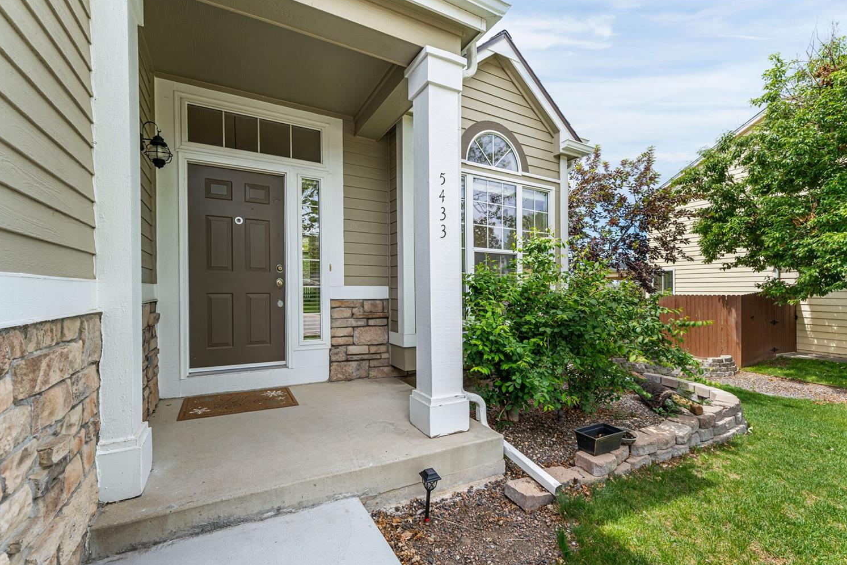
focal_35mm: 15
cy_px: 299
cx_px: 423
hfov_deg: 100.4
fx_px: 353
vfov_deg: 77.2
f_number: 9
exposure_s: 1/1000
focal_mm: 14
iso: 400
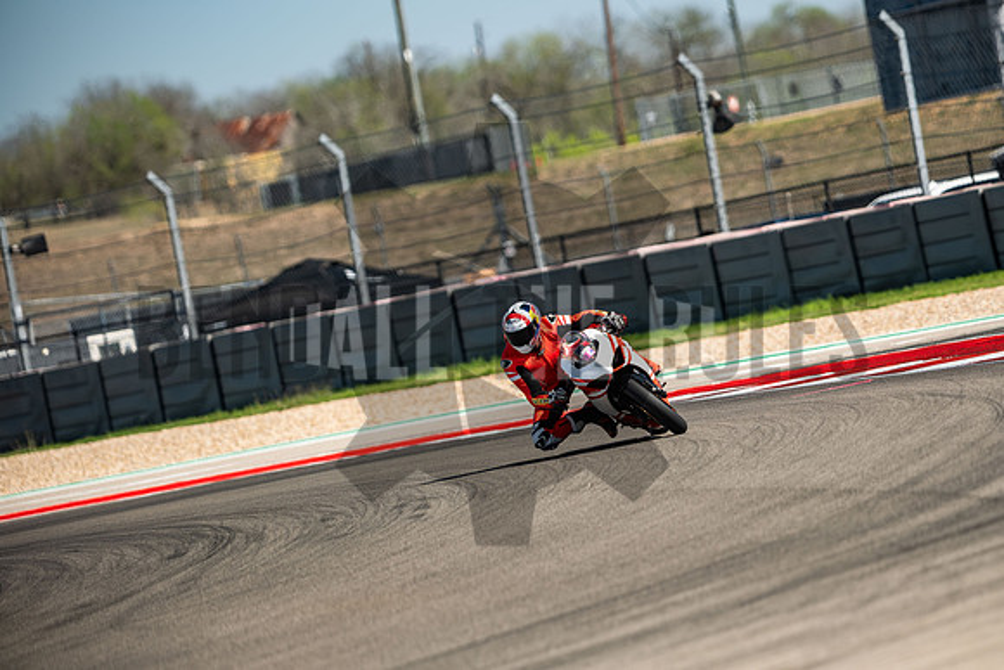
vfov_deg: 3.3
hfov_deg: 4.9
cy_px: 335
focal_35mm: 420
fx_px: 11716
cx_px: 502
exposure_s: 1/1000
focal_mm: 280
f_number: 3.2
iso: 160
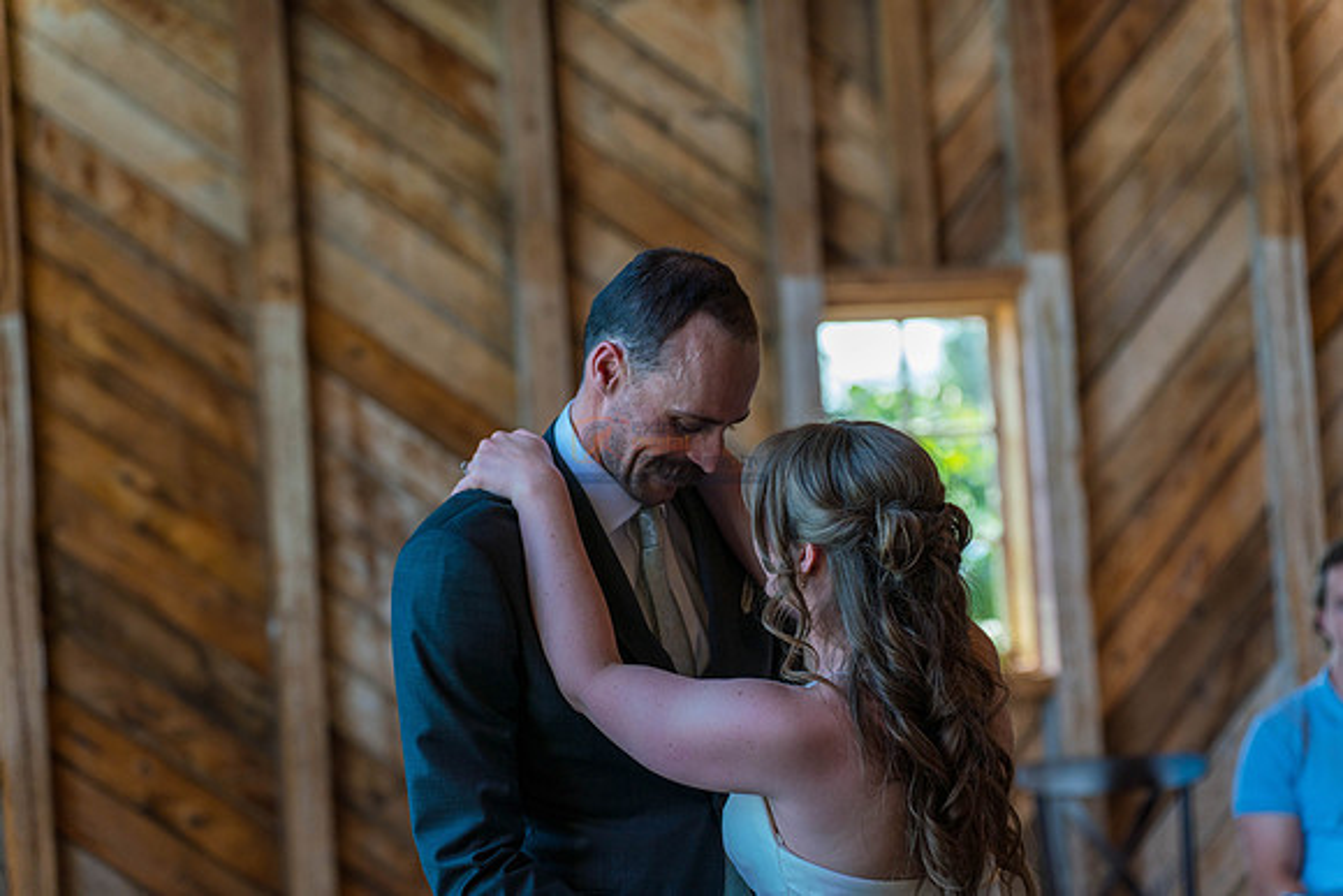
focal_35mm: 98
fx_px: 3657
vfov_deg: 14.0
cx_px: 672
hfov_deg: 20.8
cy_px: 448
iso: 400
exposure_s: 1/400
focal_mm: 98
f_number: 3.2
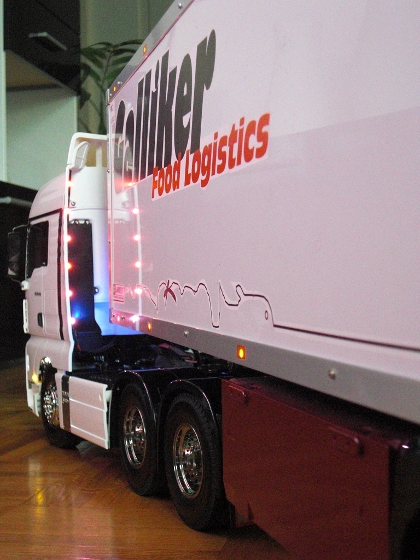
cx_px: 210
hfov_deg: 26.6
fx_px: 890
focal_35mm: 55
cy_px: 280
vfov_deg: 34.9
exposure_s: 1/30
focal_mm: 9.8
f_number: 3.6
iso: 800
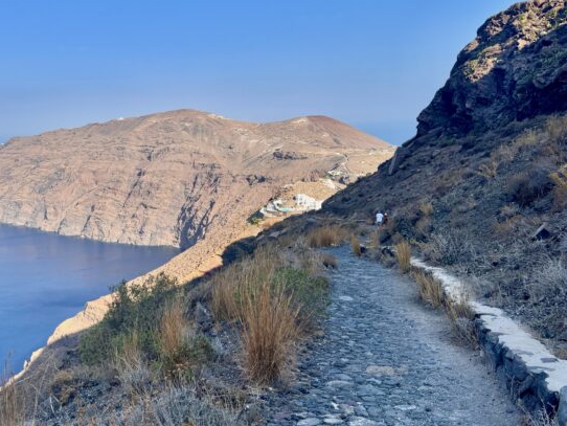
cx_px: 199
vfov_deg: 41.8
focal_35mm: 34
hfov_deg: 53.1
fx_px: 557
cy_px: 202
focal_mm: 6.76
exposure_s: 1/3413
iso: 80
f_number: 1.78
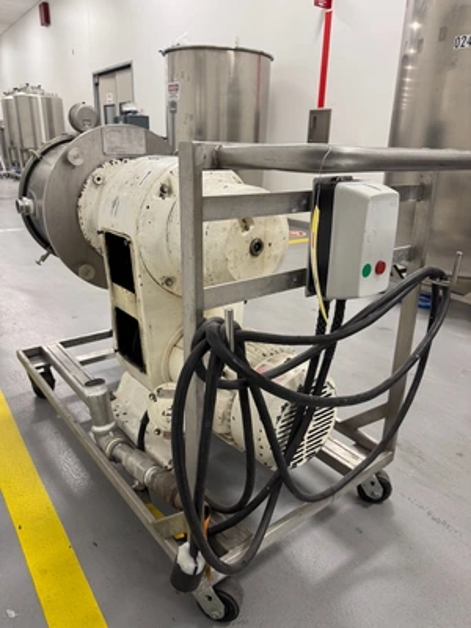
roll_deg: -1.3
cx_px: 236
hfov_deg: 56.8
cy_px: 314
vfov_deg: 71.6
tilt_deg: -21.8
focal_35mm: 24
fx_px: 435
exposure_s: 1/69
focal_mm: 6.76
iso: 200
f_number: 1.78
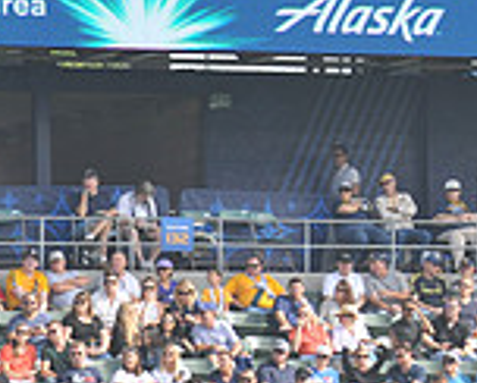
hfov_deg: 2.8
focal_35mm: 680
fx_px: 9612
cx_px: 716
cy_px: 38
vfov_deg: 2.3
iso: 200
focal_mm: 190
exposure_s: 1/250
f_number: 8
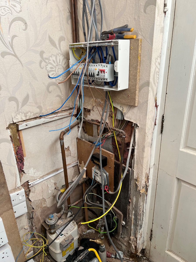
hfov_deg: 53.1
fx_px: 196
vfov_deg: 67.3
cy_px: 131
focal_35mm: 26
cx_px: 98
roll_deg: +1.3
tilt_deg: -17.0
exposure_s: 1/121
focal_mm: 5.7
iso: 64
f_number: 1.5
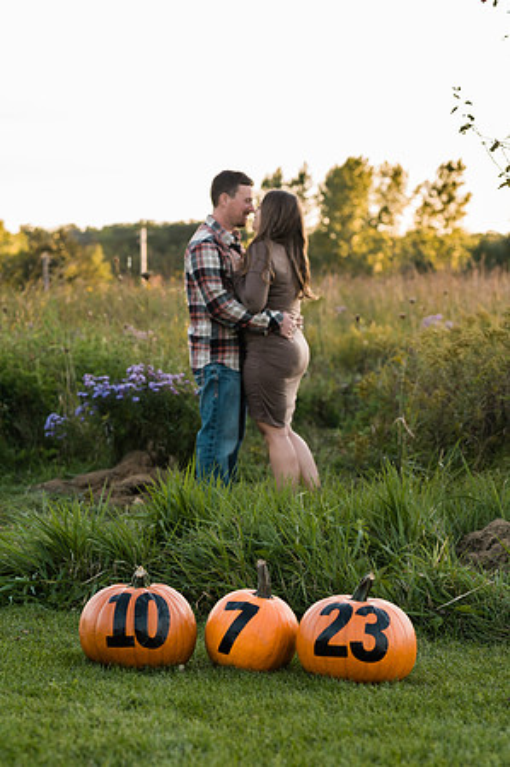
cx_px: 255
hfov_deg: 16.0
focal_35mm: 85
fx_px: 1810
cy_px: 384
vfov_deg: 23.9
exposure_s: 1/250
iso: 400
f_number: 4.5
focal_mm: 85
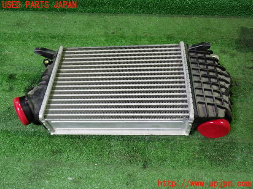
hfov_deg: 60.0
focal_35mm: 30
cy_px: 94
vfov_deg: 46.8
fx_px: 219
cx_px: 126
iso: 250
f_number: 2.3
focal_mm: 5.4
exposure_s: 1/30
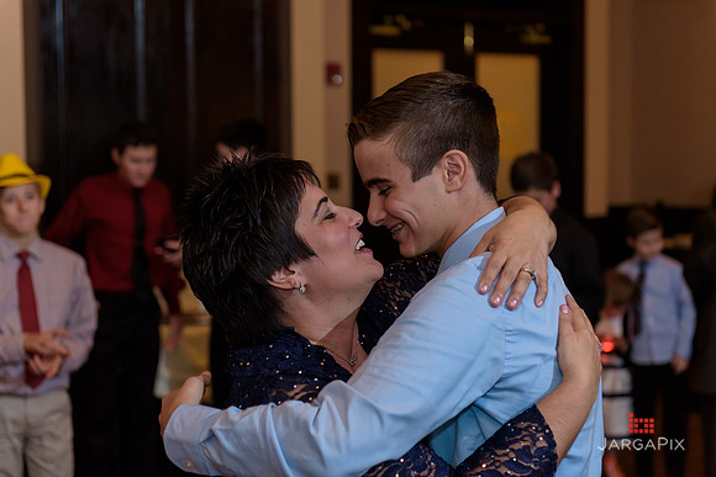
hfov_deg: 28.8
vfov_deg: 19.5
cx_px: 358
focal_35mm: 70
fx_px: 1392
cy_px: 238
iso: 1250
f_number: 3.2
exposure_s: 1/125
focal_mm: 70
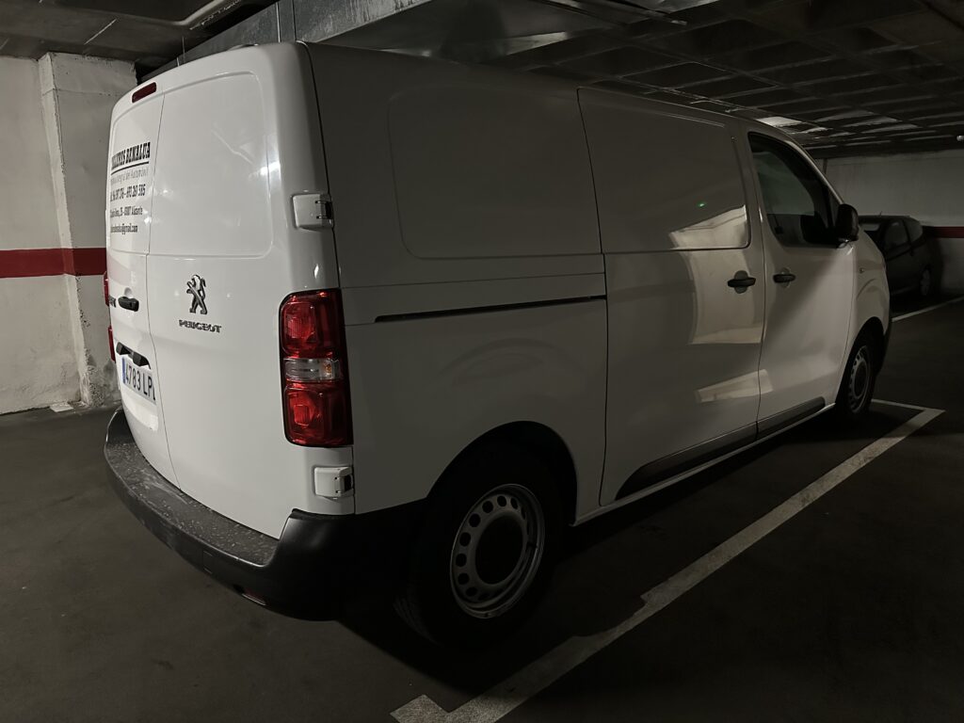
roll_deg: +1.0
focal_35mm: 24
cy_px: 362
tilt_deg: -10.9
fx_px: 668
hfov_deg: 71.6
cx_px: 482
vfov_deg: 56.8
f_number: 1.78
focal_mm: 6.86
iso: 800
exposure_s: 1/25
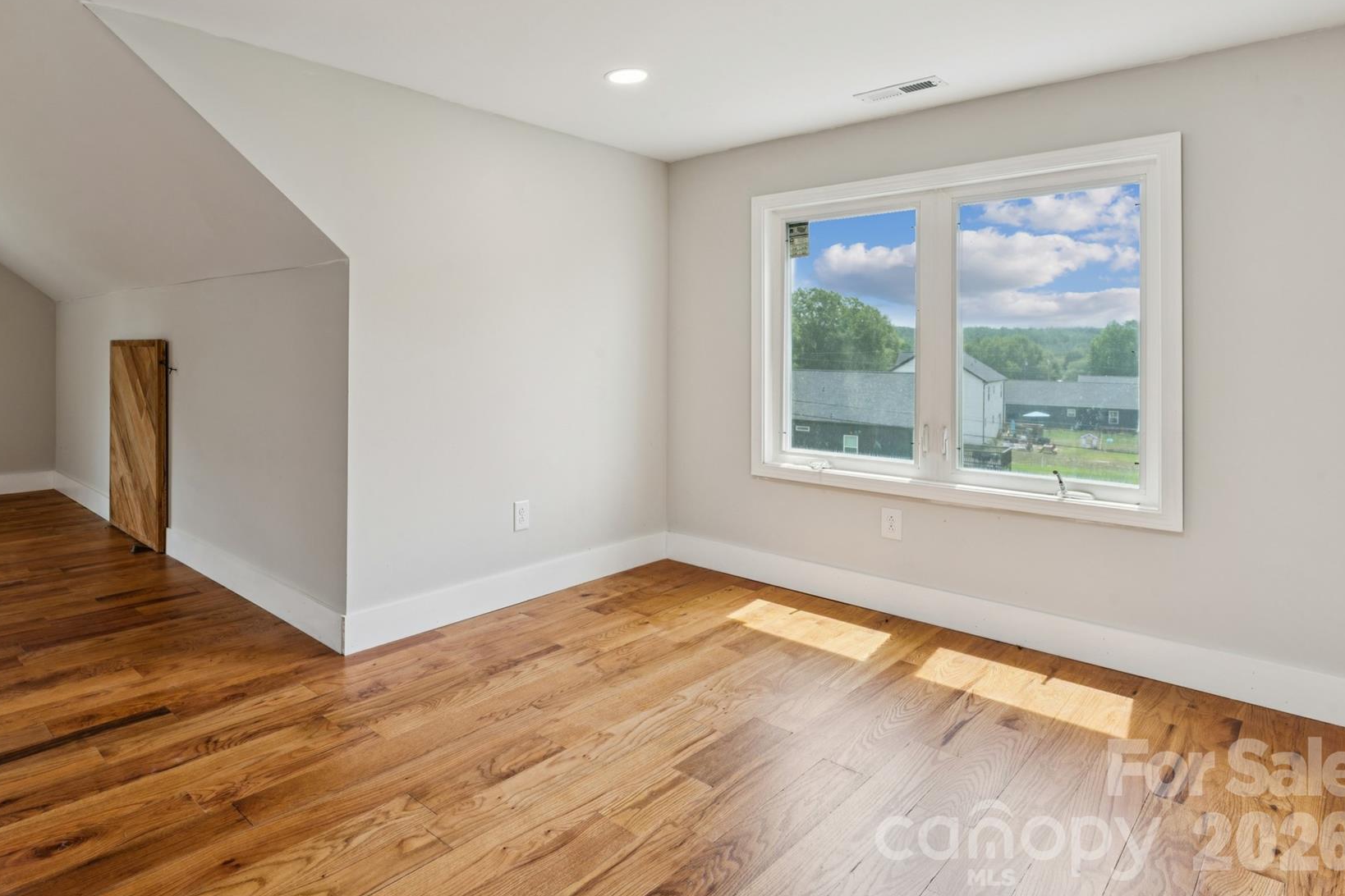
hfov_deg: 81.1
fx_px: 771
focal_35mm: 21
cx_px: 529
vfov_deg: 59.7
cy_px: 340
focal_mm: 16.5
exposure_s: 1/6
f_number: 13
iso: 100
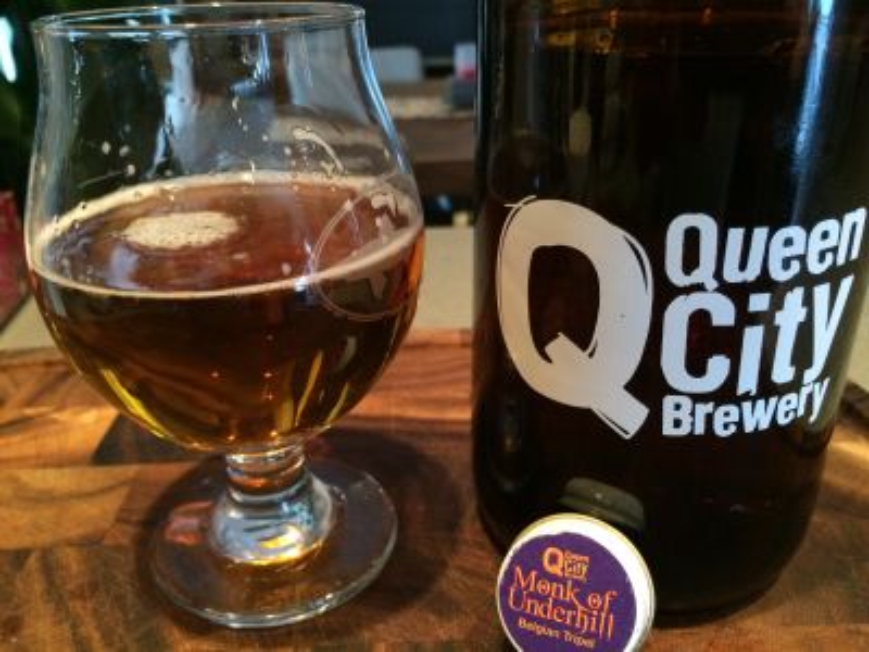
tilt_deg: -25.6
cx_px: 434
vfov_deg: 48.2
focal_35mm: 29
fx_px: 728
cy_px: 326
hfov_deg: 61.7
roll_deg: +0.5
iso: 250
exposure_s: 1/17
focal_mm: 4.15
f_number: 2.2
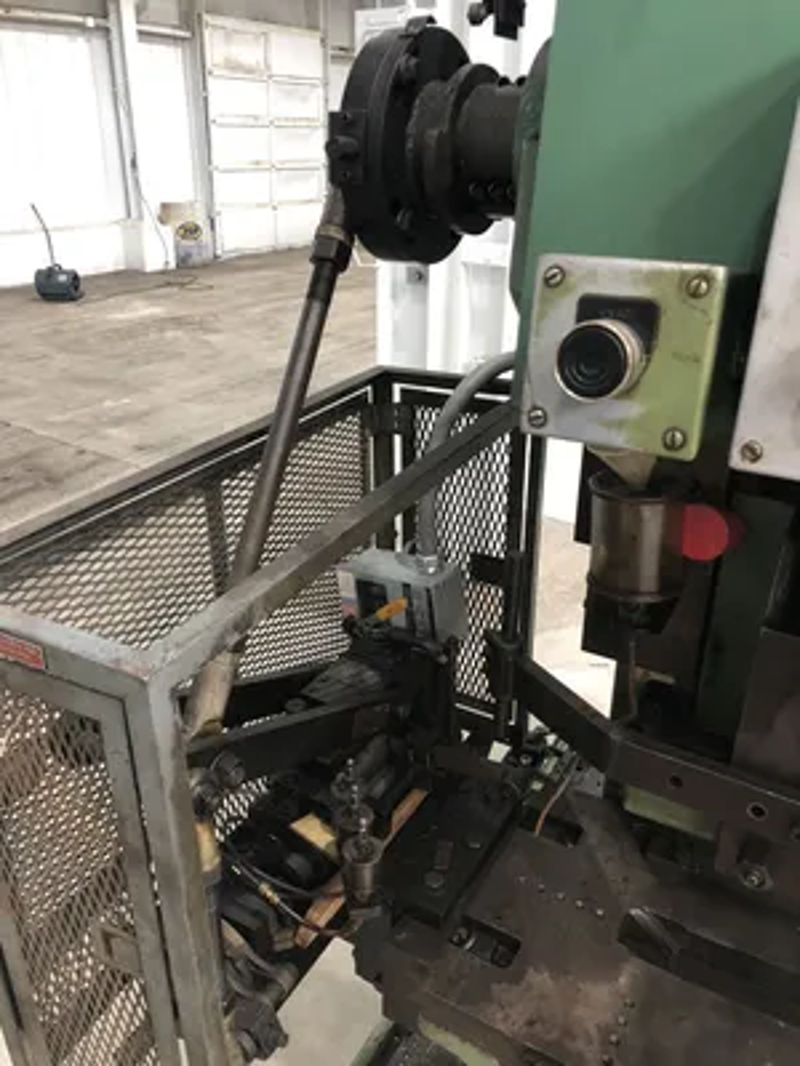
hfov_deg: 49.7
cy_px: 533
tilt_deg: -24.0
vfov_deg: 63.4
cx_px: 400
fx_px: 863
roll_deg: -0.7
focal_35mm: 28
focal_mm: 4
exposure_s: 1/20
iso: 40
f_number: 1.8
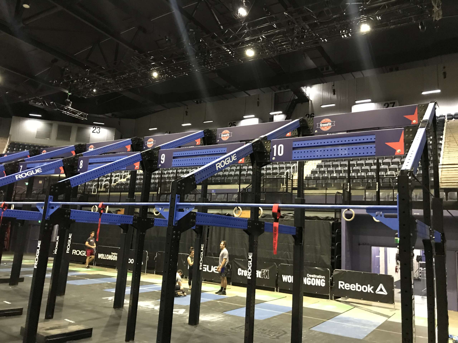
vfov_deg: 49.7
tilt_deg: +10.8
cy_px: 172
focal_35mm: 28
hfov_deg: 63.4
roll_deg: -3.0
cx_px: 229
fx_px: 370
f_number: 1.8
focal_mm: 3.99
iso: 80
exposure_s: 1/4
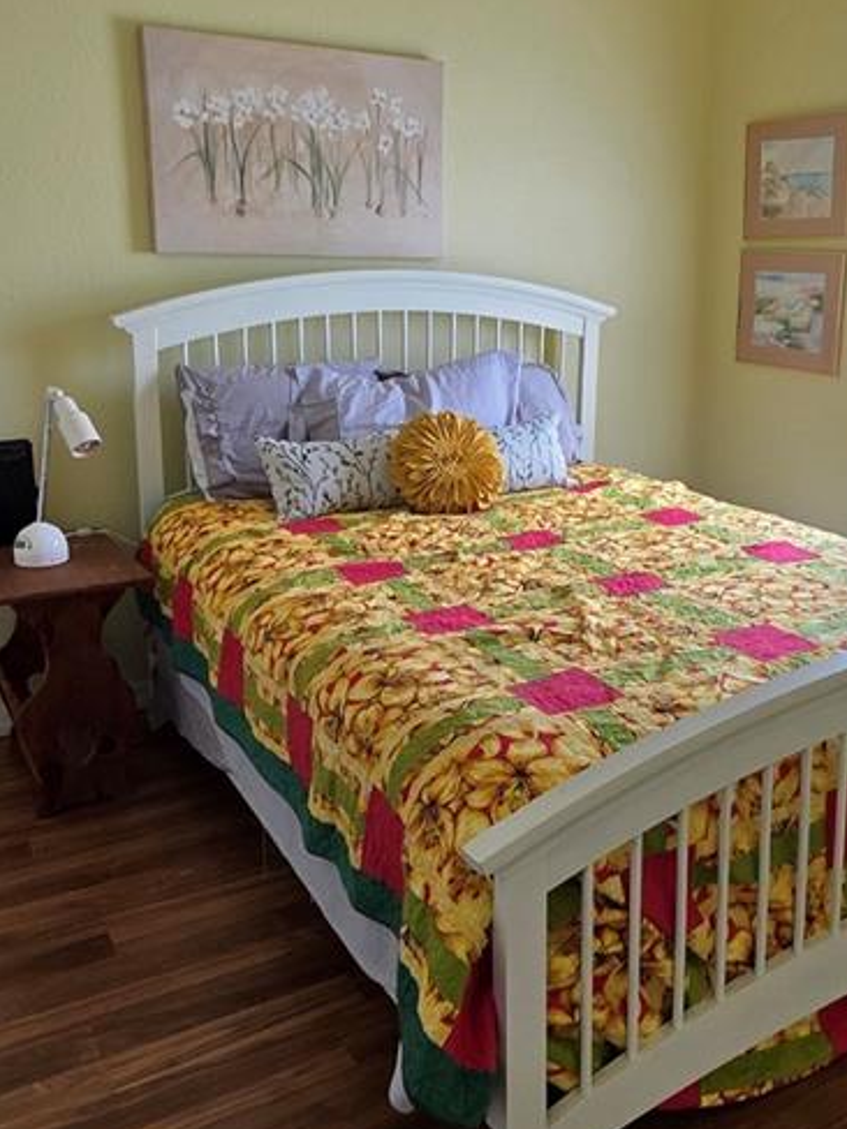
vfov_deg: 56.7
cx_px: 555
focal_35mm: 32
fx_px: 1044
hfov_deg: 43.6
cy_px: 514
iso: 50
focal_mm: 2.2
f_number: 1.9
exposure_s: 1/120
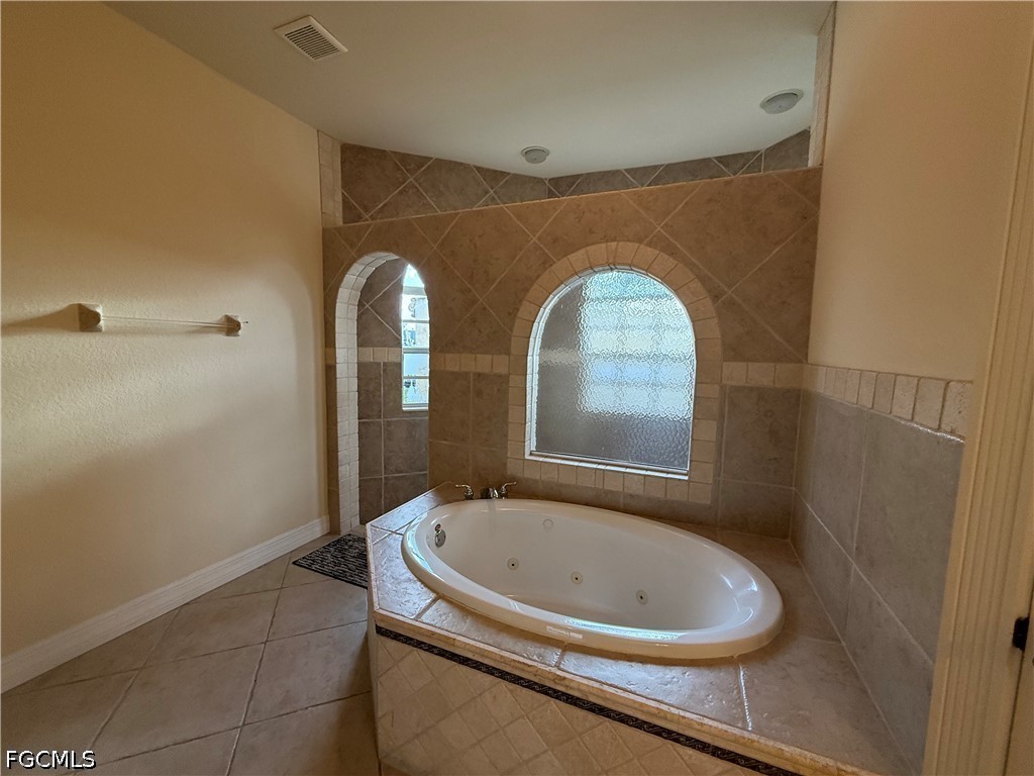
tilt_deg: -4.8
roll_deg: -1.6
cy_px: 388
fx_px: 418
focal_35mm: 14
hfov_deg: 102.1
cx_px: 517
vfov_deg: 85.7
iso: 200
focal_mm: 2.22
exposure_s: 1/120
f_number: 2.2
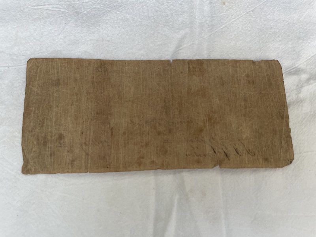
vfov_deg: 53.1
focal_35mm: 26
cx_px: 158
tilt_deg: -75.9
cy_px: 118
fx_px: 237
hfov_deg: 67.3
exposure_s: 1/121
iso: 50
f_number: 1.6
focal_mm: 4.2
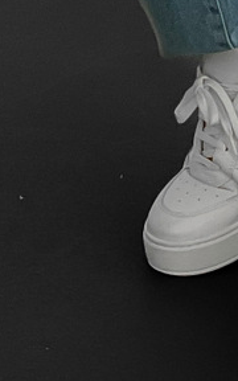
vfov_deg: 11.0
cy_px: -422
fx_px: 1775
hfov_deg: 7.6
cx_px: 333
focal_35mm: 171
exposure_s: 1/105
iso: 64
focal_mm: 3
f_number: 1.8
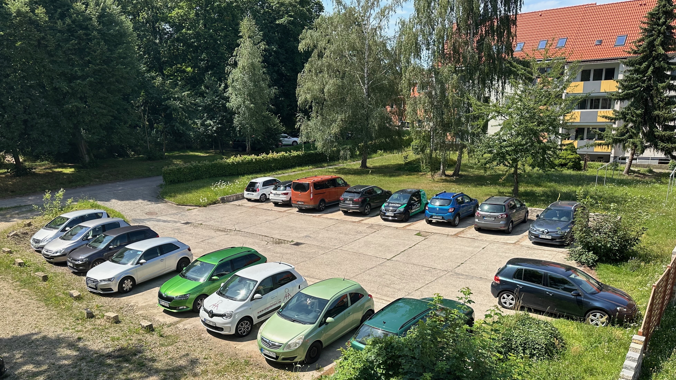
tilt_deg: -15.5
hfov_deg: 69.9
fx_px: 484
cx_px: 332
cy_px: 248
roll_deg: +1.3
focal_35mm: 27
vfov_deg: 42.4
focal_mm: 6.86
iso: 80
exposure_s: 1/2967
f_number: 1.78
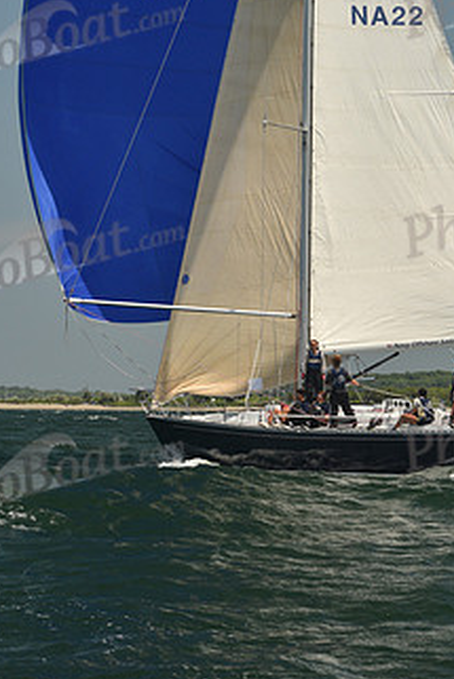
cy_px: 124
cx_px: 295
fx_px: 2381
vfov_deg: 16.1
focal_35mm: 126
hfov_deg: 10.9
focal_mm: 70
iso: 250
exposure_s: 1/640
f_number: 6.3
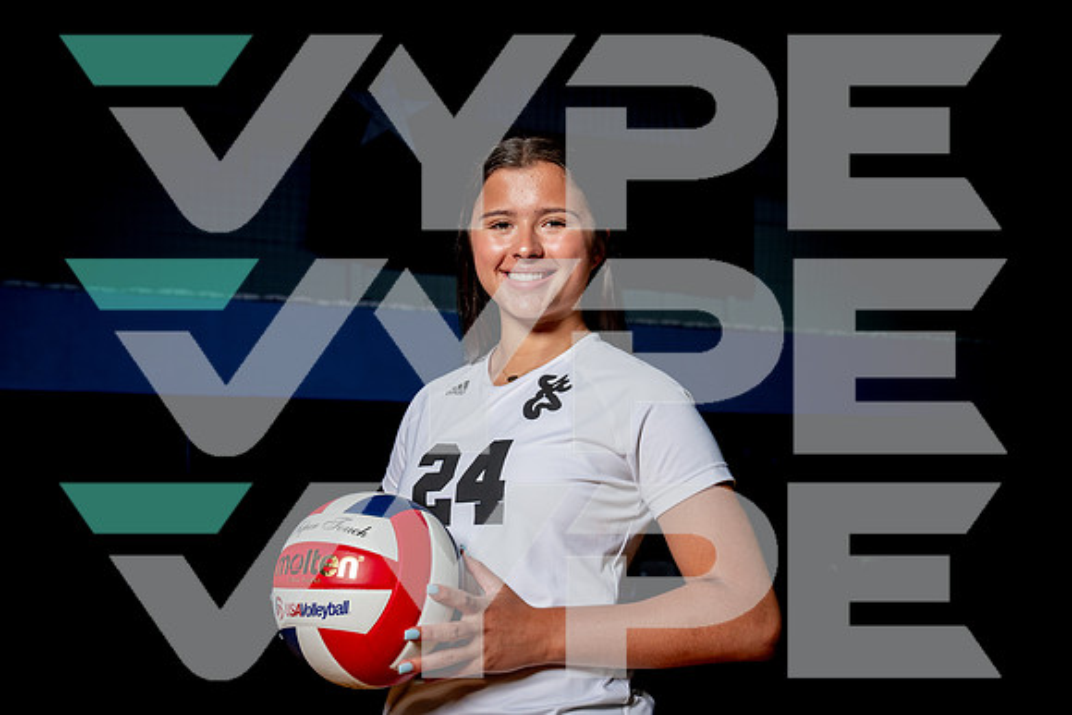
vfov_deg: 31.0
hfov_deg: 45.1
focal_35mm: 43
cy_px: 358
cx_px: 536
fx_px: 1290
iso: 250
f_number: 5.6
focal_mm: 42
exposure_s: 1/200
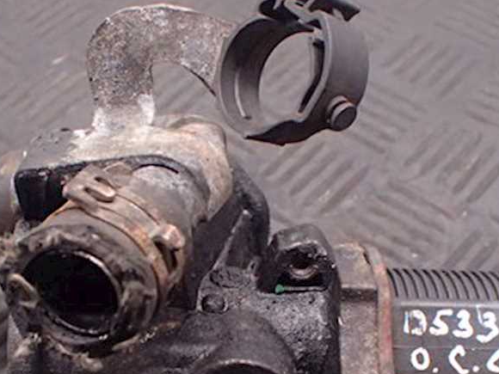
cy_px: 315
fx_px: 764
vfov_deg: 26.8
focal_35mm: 53
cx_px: 263
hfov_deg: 36.2
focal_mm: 5.5
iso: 800
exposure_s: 1/80
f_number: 2.3
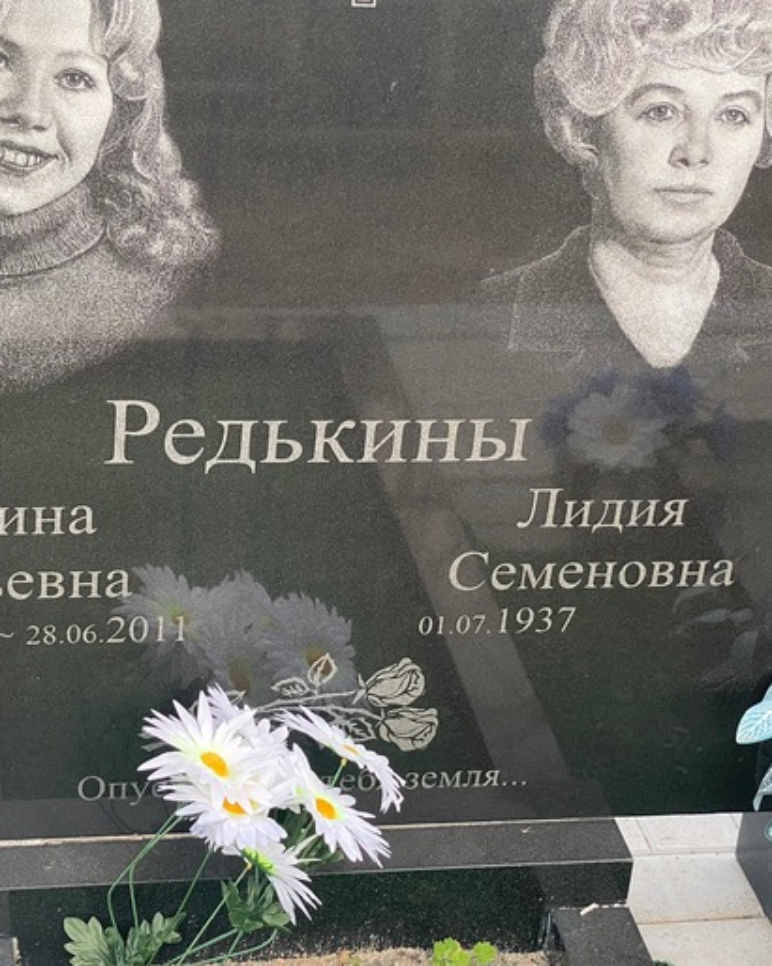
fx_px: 2257
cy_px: 538
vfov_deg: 24.1
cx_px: 321
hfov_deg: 19.4
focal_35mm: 79
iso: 50
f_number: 2
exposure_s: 1/121
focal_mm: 6
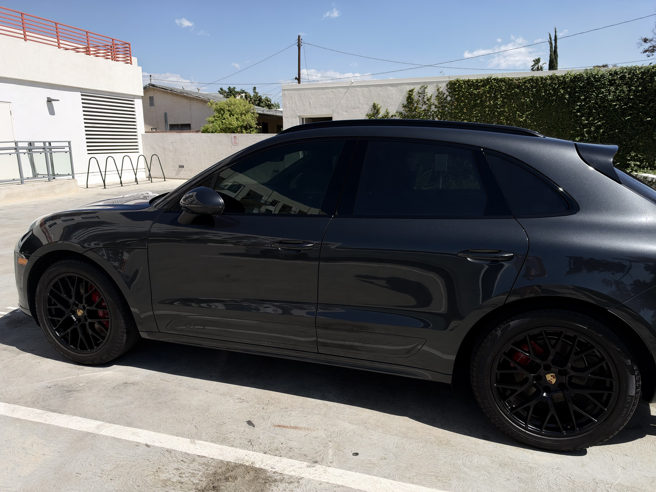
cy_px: 246
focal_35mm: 24
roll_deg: +3.2
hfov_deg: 71.6
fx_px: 455
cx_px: 328
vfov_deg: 56.8
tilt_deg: -9.6
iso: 80
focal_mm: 6.93
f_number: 1.8
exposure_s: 1/5208
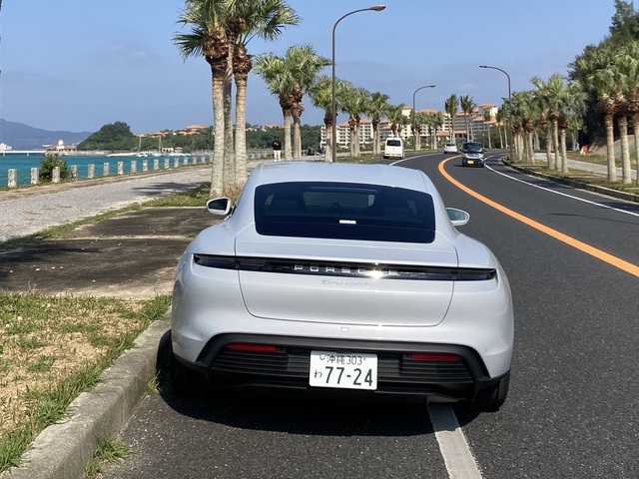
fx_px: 517
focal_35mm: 28
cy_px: 240
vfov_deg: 49.7
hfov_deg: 63.4
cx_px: 320
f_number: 1.8
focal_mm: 3.99
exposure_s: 1/2288
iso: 20
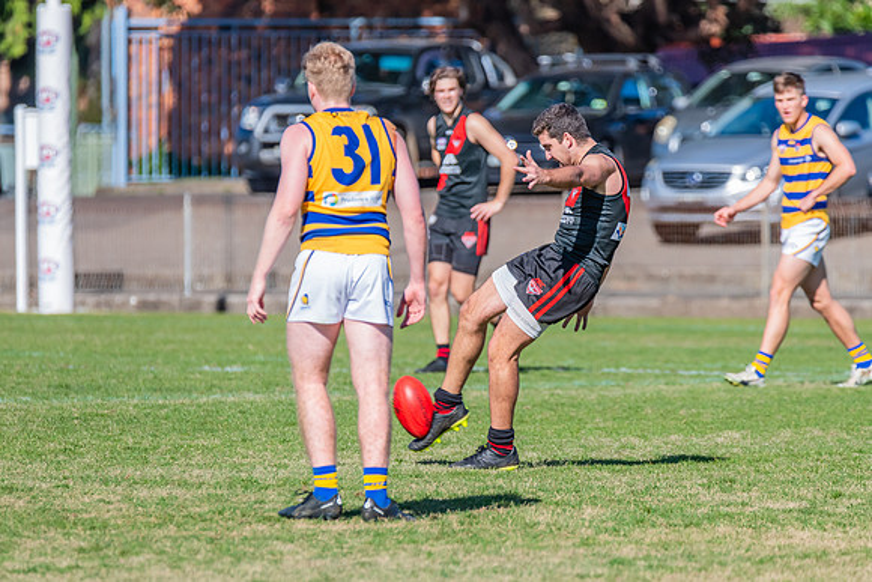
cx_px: 409
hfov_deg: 3.8
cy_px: 305
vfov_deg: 2.6
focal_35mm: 536
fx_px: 12995
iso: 800
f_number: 9
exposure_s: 1/1600
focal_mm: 500
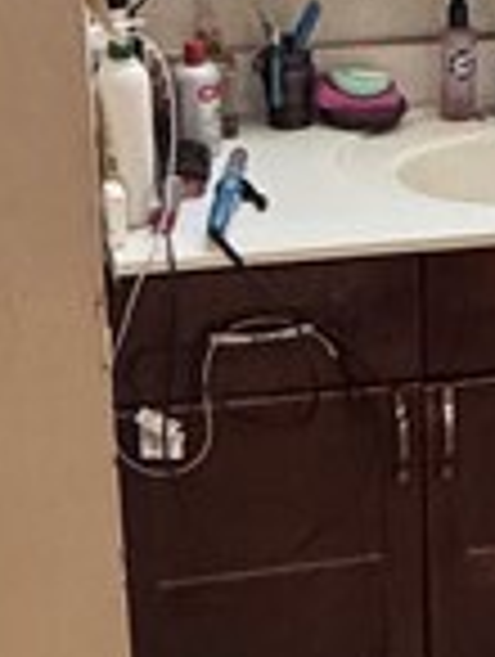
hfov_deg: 14.8
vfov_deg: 19.7
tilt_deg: -17.4
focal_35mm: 98
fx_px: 1863
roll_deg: +0.1
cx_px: 536
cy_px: 112
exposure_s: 1/60
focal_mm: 2.22
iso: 320
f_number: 2.2
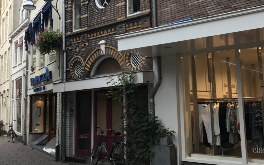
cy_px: 70
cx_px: 134
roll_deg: +1.6
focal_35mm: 41
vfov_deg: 31.2
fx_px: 295
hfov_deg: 48.2
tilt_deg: +7.6
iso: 25
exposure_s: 1/100
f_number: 1.8
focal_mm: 3.99
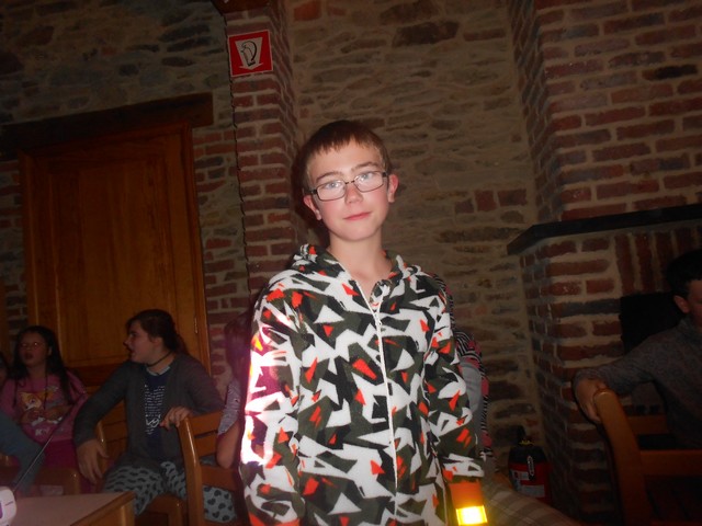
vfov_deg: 53.1
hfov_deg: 67.3
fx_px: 527
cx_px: 351
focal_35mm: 26
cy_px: 263
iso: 200
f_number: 3.2
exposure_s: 1/25
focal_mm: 4.6
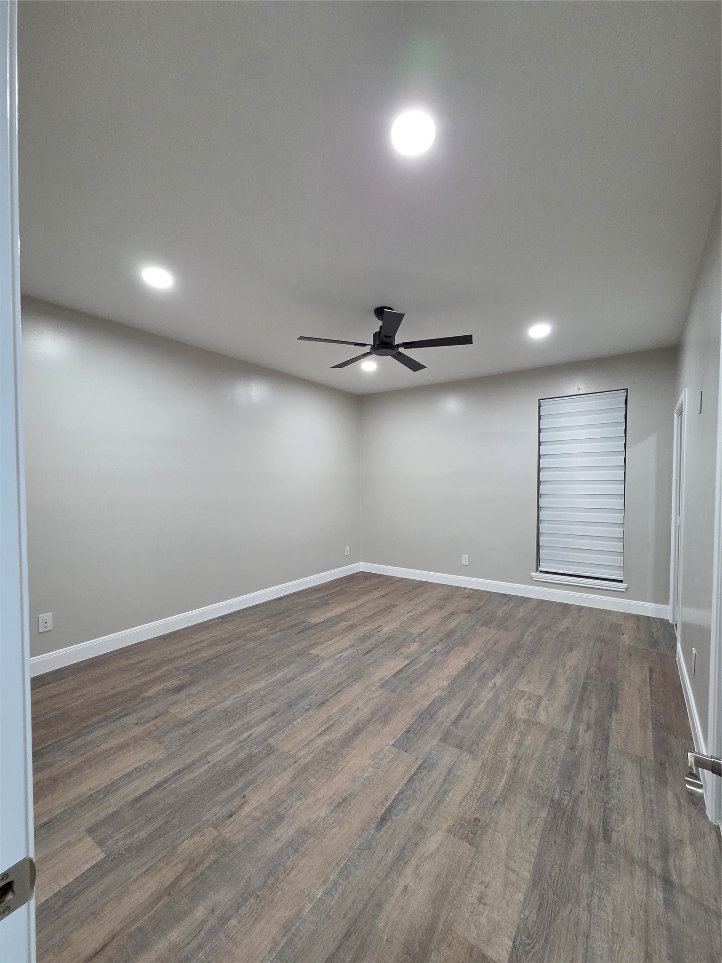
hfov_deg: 89.9
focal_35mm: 13
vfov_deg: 106.2
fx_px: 362
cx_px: 361
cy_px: 482
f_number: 2.2
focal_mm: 2.2
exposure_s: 1/60
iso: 400
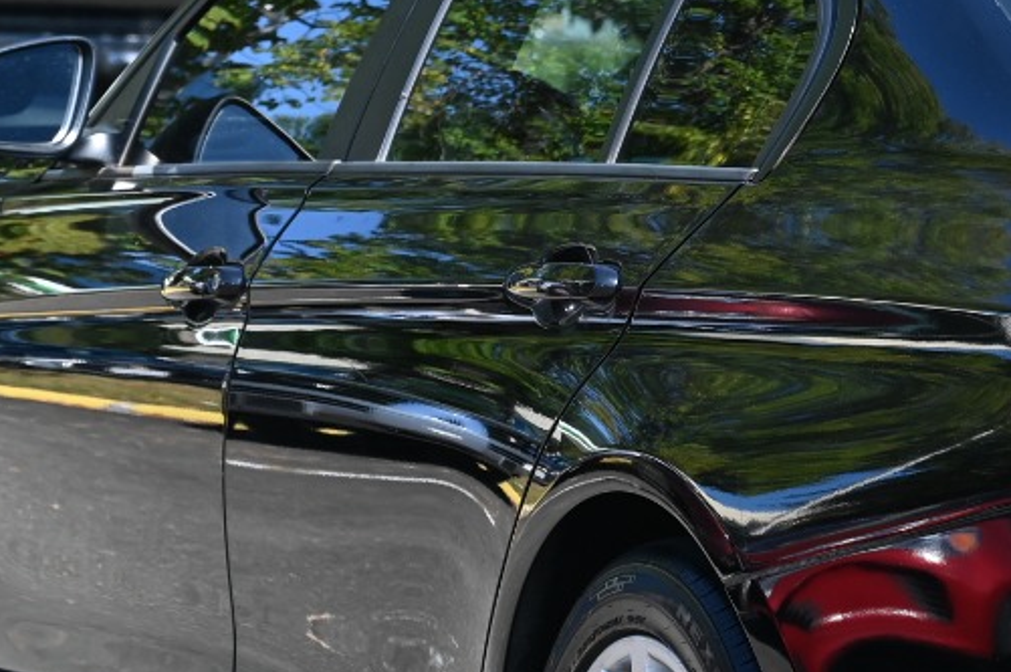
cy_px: 335
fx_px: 6369
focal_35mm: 227
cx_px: 1136
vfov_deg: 6.0
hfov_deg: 9.0
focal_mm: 70
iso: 160
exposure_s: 1/250
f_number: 5.6
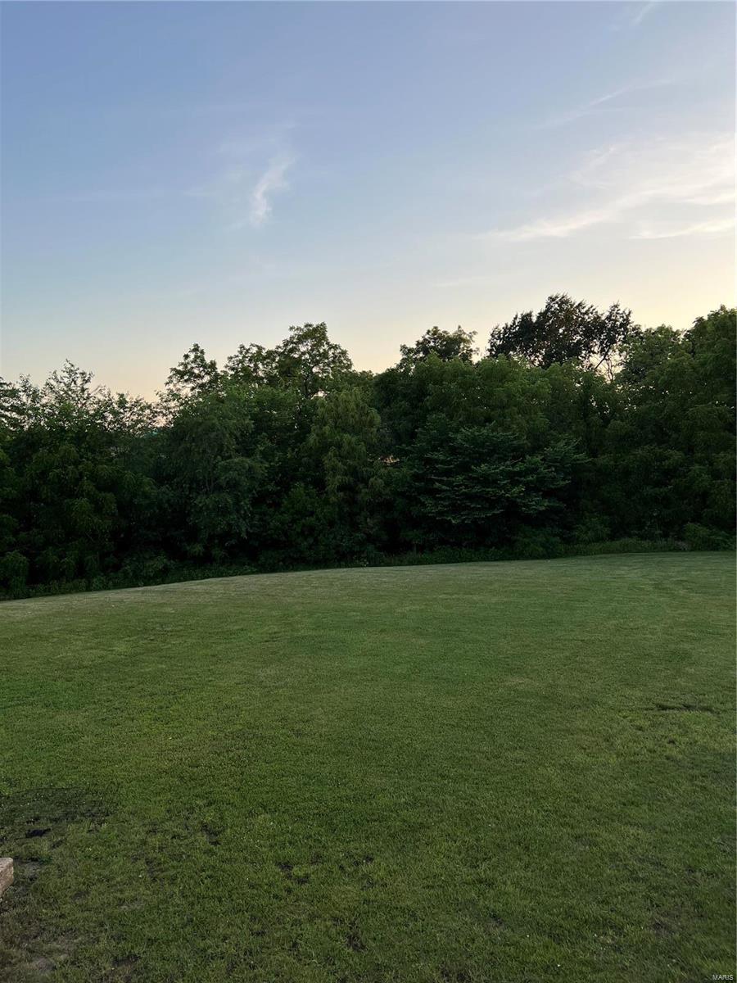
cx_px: 368
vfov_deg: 67.3
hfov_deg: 53.1
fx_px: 738
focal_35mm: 26
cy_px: 492
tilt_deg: -4.0
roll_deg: +2.7
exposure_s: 1/808
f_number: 1.5
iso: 50
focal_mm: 5.7
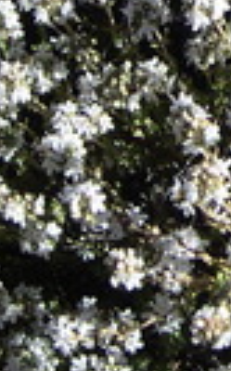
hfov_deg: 8.3
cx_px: 337
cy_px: 6
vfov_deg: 13.3
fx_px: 1563
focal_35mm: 155
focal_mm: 6
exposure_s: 1/750
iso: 50
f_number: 2.8
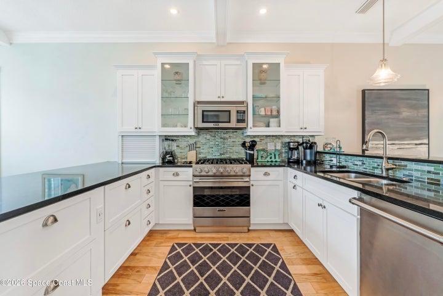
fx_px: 203
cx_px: 222
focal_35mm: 16
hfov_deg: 95.0
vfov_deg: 72.1
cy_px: 148
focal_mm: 11
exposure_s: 1/80
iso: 250
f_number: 9
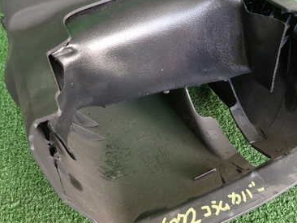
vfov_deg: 35.0
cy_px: 96
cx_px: 174
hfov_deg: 45.6
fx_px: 352
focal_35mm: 41
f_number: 2
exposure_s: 1/50
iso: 200
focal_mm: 4.5
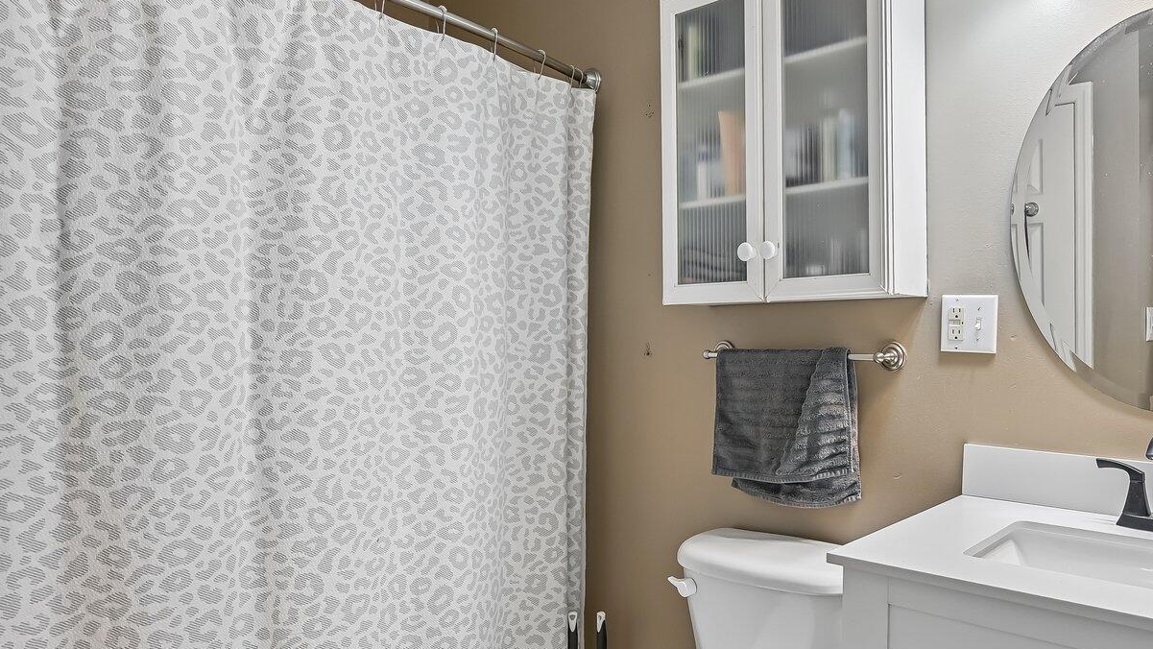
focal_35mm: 25
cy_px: 358
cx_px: 785
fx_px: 764
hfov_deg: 71.5
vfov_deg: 45.9
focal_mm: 14
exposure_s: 1/15
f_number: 4
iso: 400
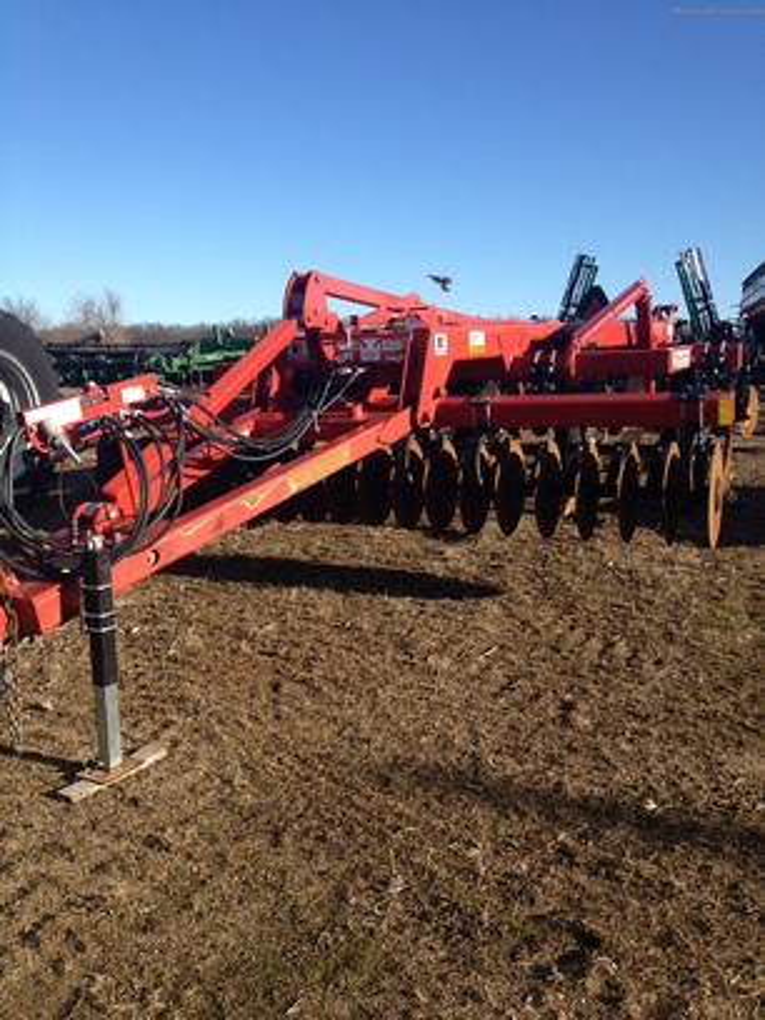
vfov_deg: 52.6
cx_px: 382
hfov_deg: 40.7
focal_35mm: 35
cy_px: 510
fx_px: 1031
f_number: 2.4
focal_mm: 4.28
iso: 50
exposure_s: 1/982
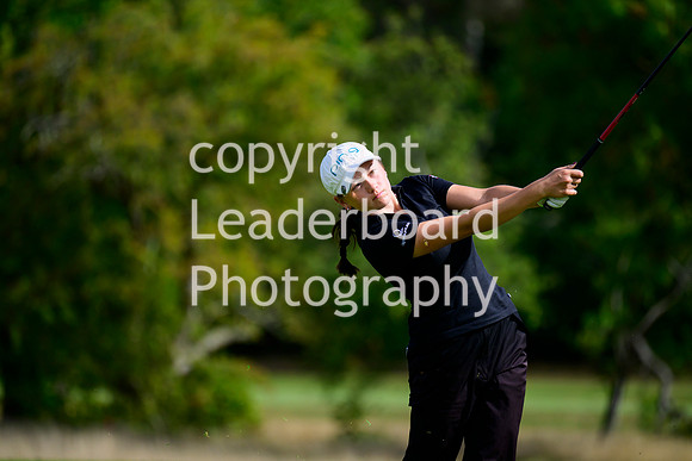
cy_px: 230
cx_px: 346
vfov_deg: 3.4
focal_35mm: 400
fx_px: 7690
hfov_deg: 5.2
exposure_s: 1/2000
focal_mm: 400
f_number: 5.6
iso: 400
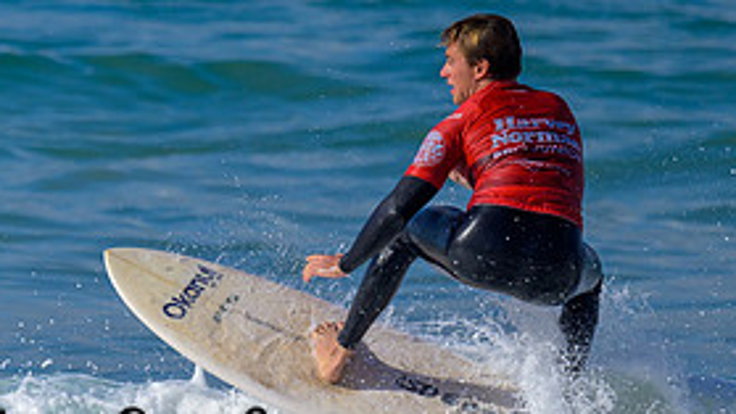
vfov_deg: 0.5
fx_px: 46725
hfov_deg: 0.9
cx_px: 193
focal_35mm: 2394
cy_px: 356
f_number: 6.3
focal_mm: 800
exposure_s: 1/2000
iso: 200
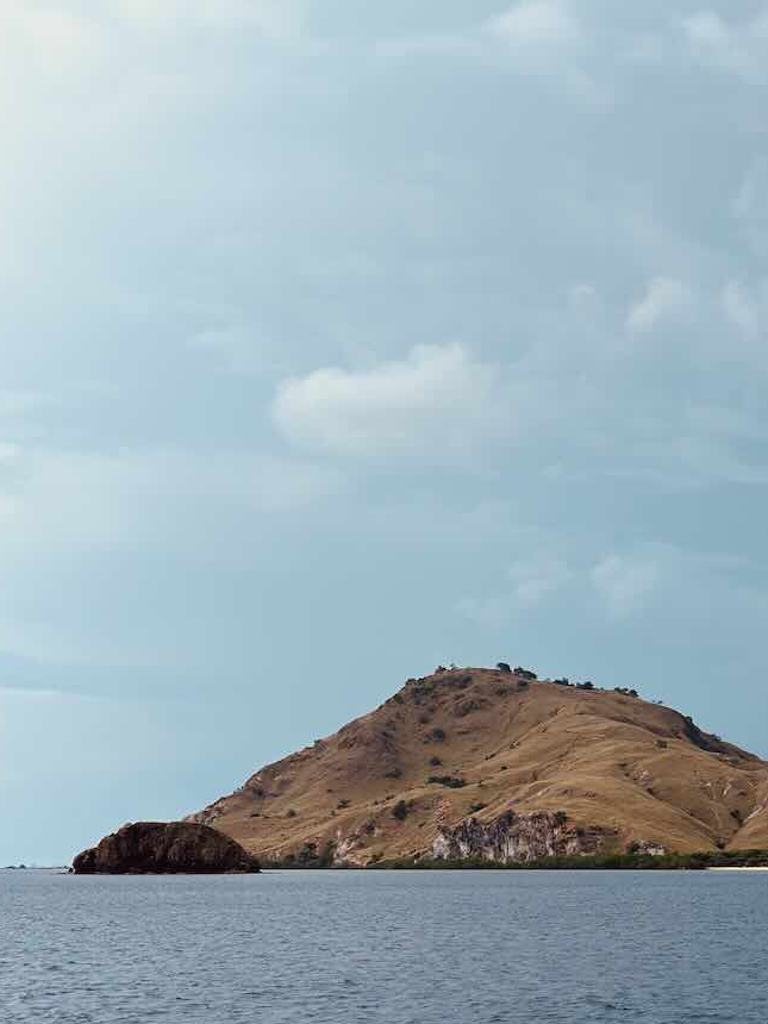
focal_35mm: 67
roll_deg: +1.0
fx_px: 1982
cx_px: 502
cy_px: 694
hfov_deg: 21.9
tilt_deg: +5.6
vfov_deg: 28.8
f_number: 1.78
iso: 100
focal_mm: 6.86
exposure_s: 1/6211
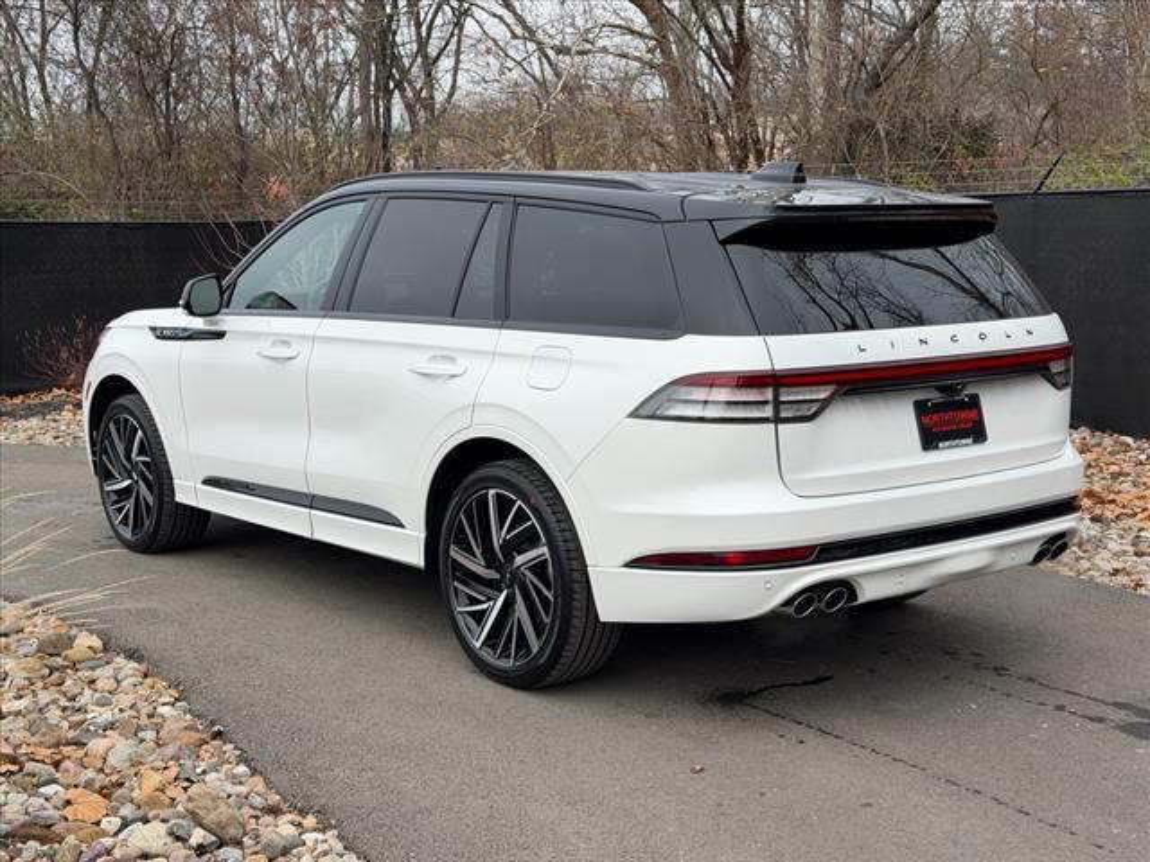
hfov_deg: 39.7
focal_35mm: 48
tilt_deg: -8.5
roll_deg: +3.3
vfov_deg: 30.3
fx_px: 1595
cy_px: 431
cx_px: 575
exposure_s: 1/1642
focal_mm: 6.76
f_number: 1.78
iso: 64
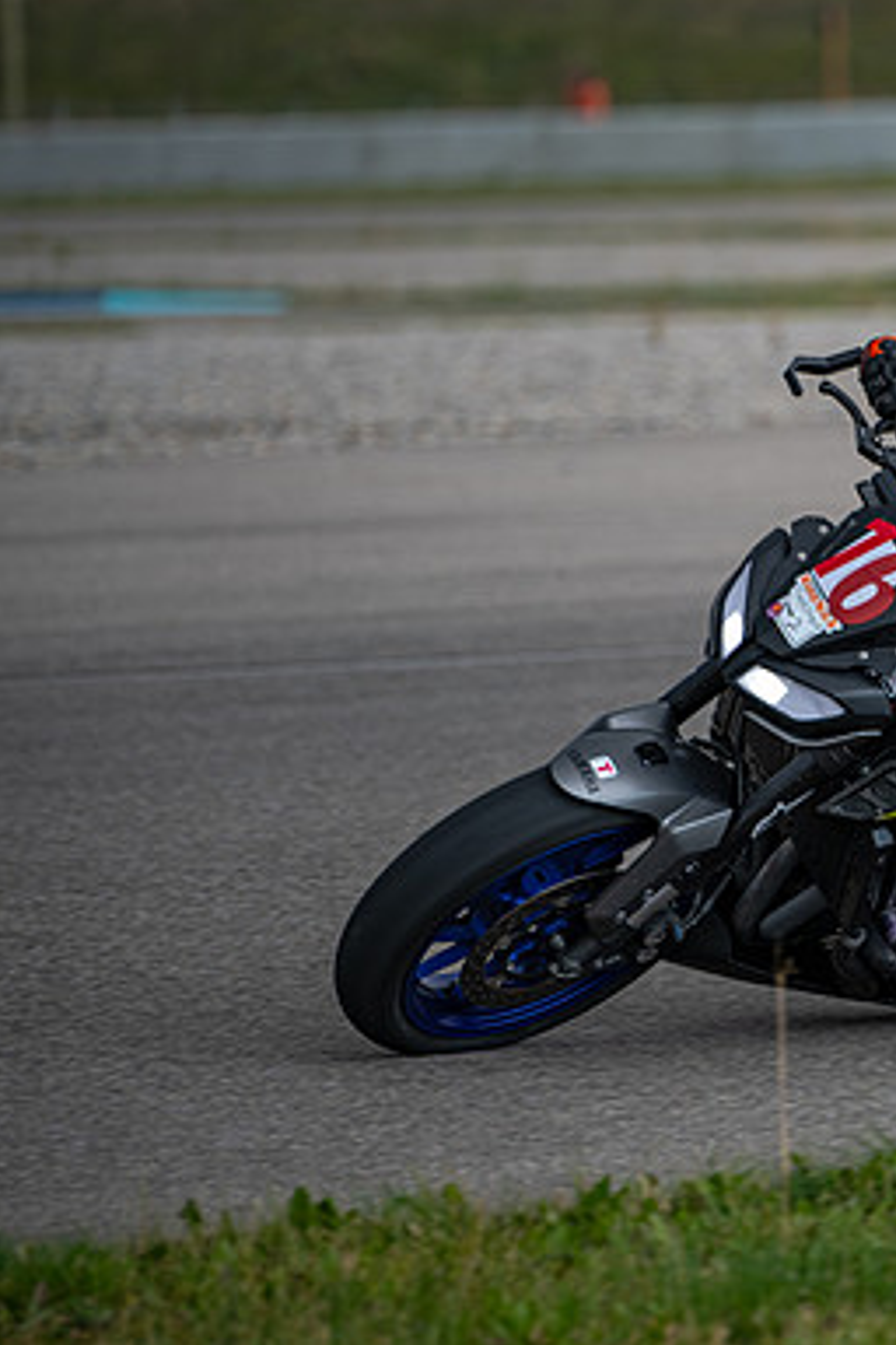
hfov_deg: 4.5
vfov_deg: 6.7
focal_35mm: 307
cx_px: 1246
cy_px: 578
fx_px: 11460
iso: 110
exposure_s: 1/1250
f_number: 2.8
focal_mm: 160
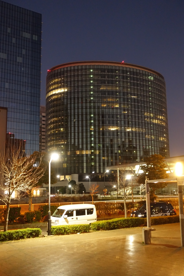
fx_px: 314
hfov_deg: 32.6
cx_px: 92
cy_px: 138
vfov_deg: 47.4
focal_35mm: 41
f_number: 2.8
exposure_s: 1/6
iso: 1600
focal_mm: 15.1
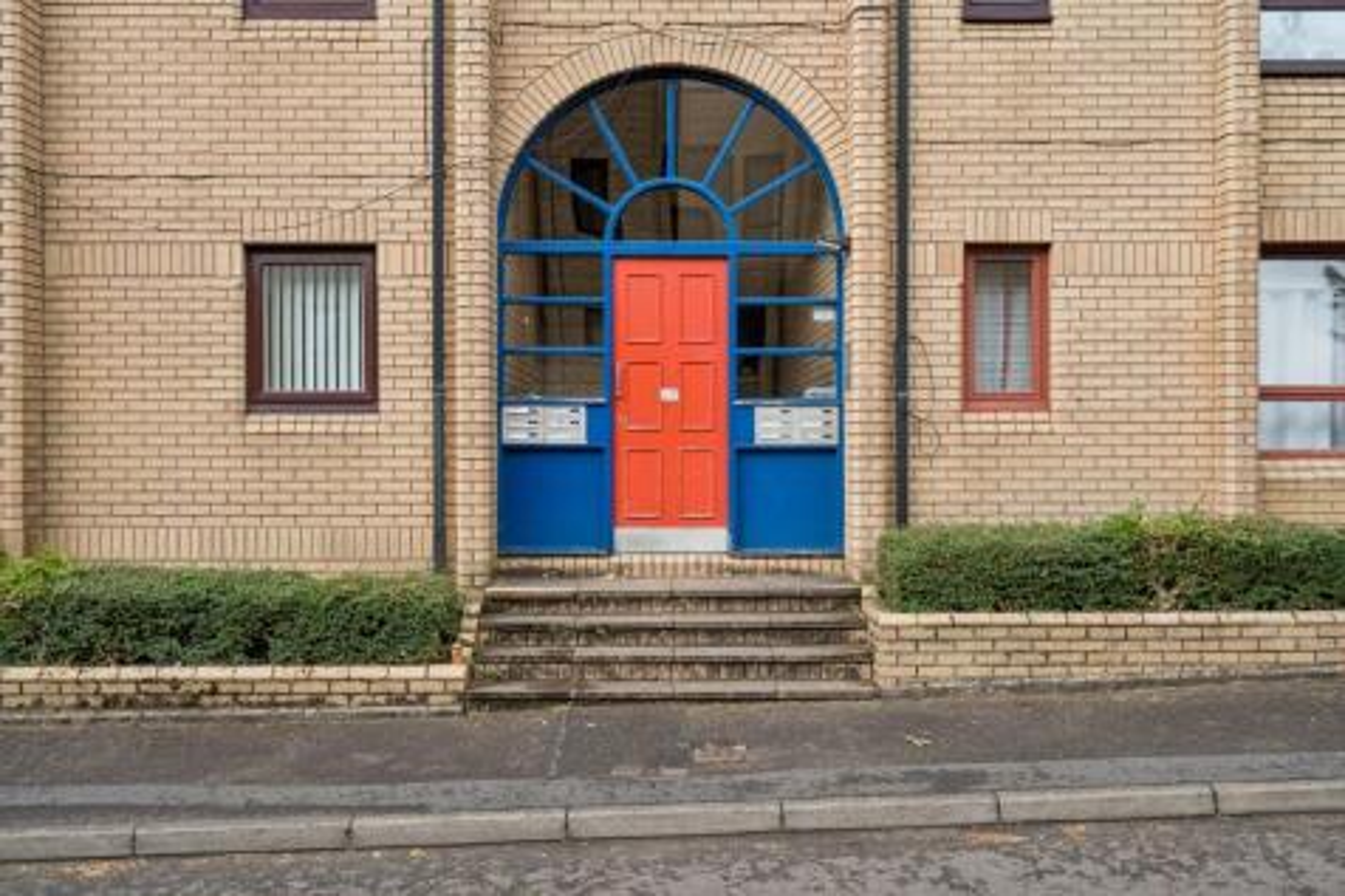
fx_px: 1307
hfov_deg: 54.5
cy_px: 448
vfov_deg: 37.8
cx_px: 672
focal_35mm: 35
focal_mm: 35
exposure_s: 1/3200
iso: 800
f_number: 4
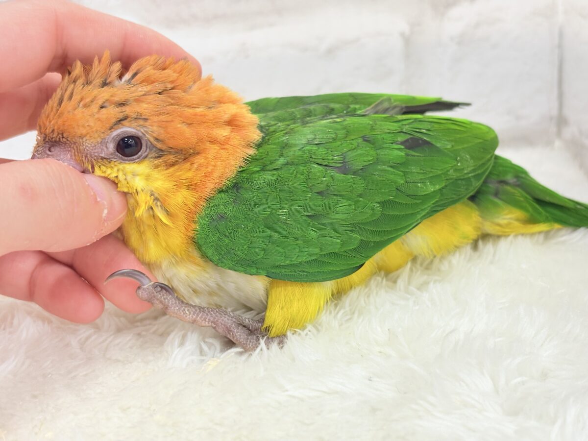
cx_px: 294
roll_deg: +5.7
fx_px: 883
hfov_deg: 36.8
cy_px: 220
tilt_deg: -16.8
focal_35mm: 52
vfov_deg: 28.0
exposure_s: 1/50
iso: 64
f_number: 1.6
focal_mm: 5.96
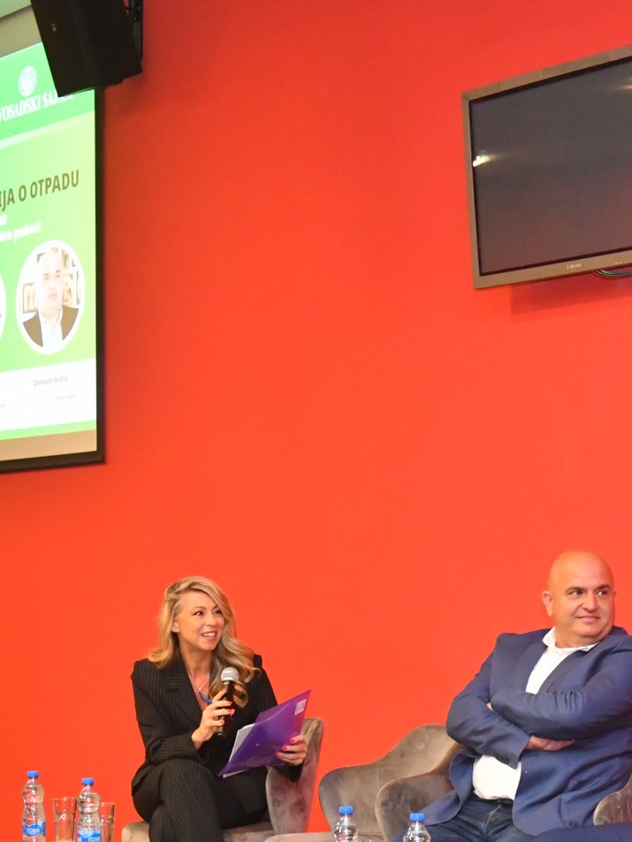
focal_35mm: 96
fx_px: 2337
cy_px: 585
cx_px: 634
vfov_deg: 20.3
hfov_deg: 15.1
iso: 2500
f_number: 4
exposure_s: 1/80
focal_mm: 31
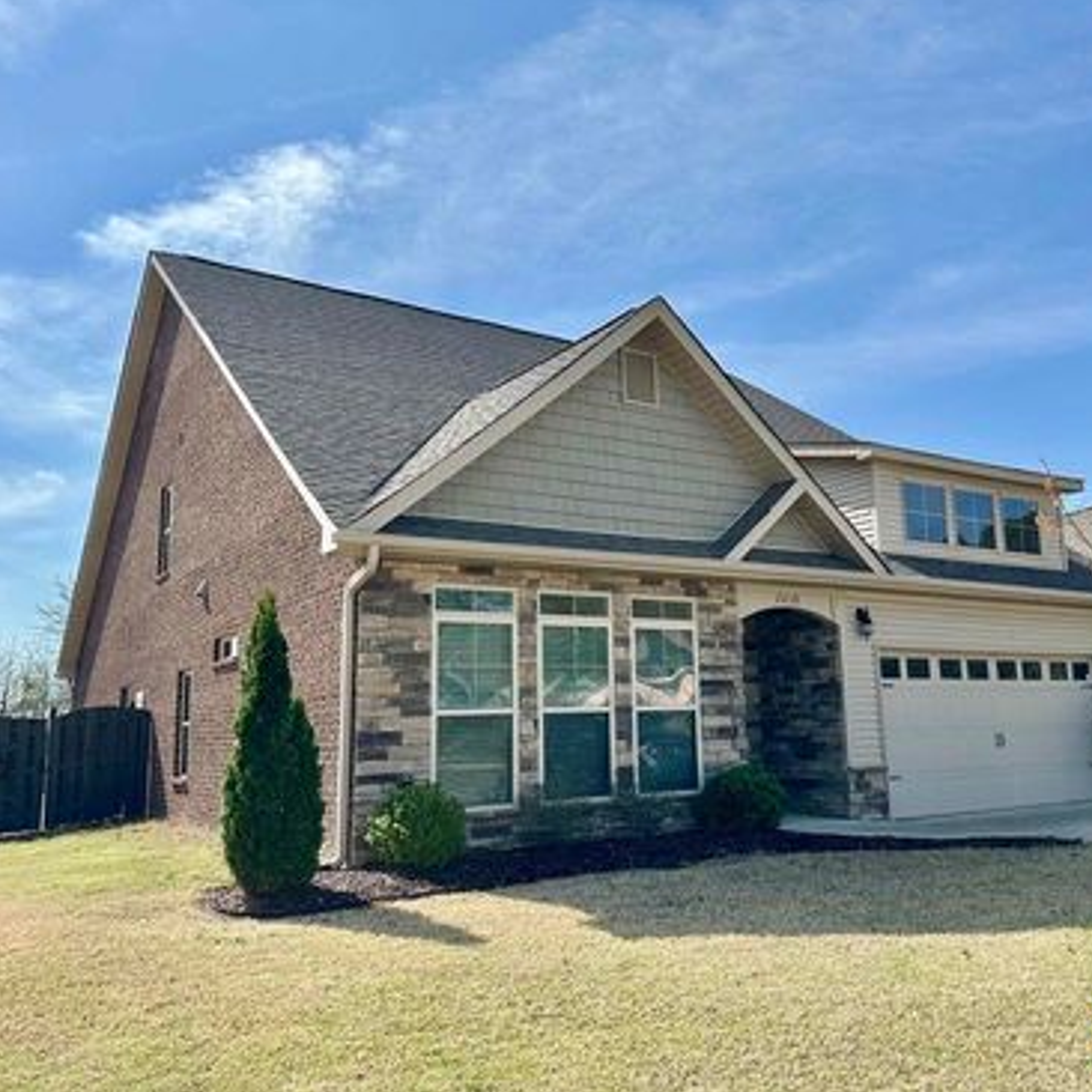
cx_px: 638
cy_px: 542
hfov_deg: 55.3
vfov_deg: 55.6
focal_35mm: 29
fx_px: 1035
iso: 80
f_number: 1.78
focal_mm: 6.86
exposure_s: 1/5525
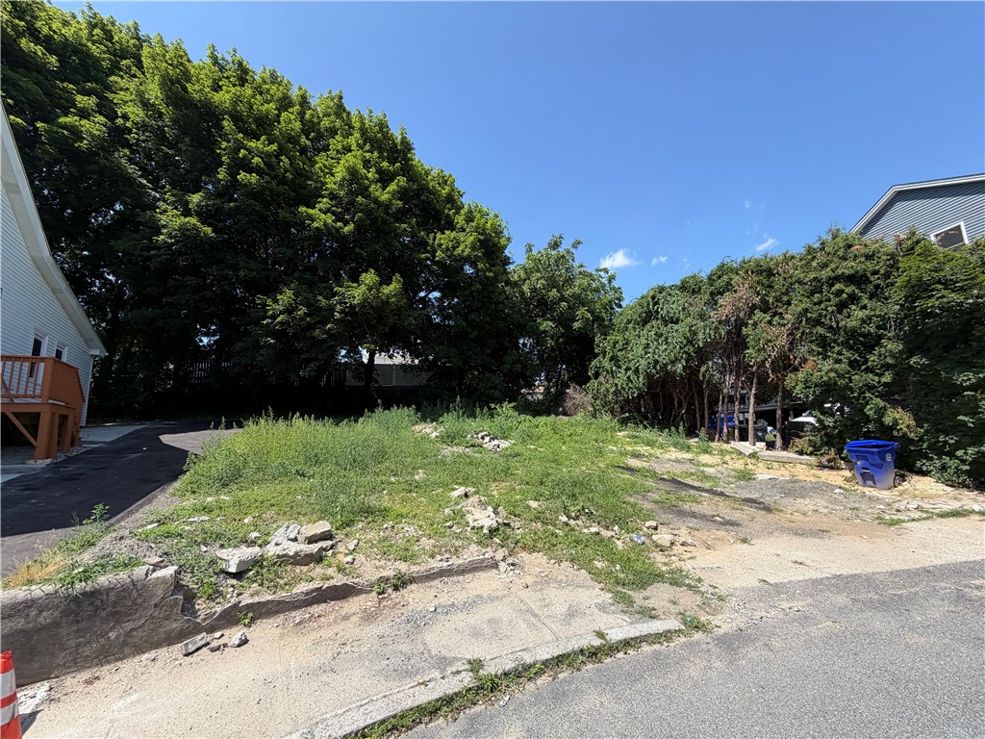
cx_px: 492
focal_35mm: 14
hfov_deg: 102.1
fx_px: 398
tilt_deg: +11.8
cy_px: 370
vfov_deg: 85.7
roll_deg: +4.1
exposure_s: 1/770
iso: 32
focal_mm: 2.22
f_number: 2.2
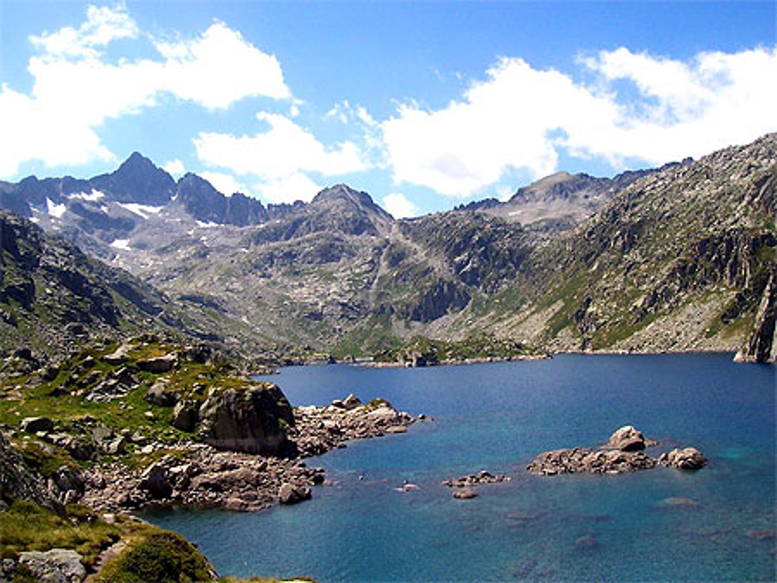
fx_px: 831
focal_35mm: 37
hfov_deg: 50.1
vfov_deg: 38.7
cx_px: 388
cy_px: 292
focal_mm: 5.6
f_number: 5.6
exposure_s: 1/750
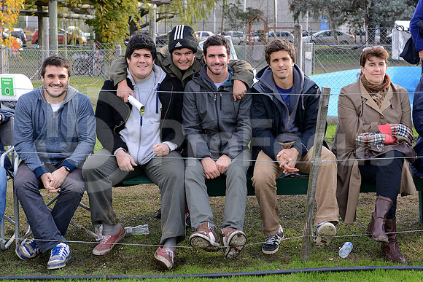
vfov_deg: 28.1
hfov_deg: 41.1
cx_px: 212
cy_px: 141
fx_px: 564
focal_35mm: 48
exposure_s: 1/320
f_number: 4
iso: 250
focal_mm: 48
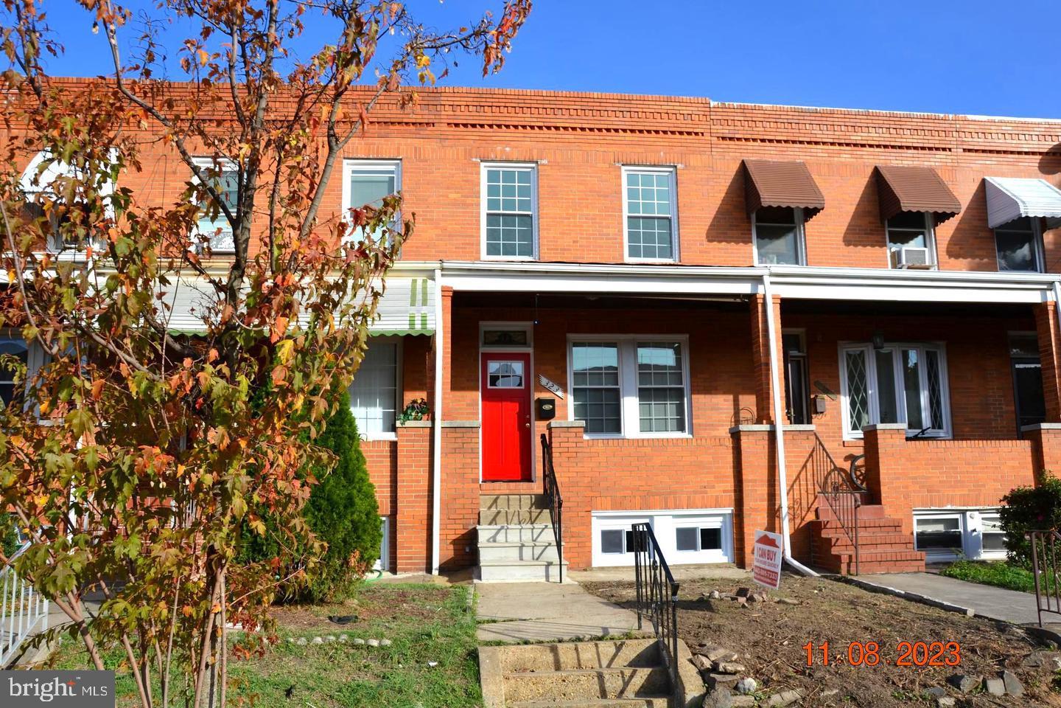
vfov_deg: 43.6
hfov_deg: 61.9
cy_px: 354
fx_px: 884
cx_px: 530
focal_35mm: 30
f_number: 8
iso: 100
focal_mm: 20
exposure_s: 1/250
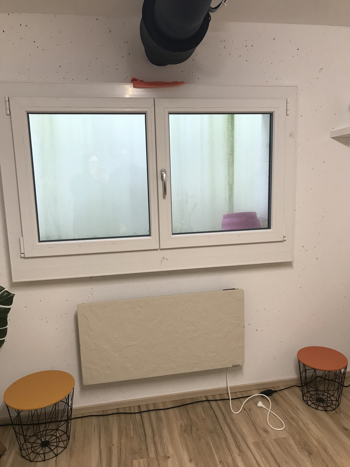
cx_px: 175
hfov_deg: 49.7
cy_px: 234
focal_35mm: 28
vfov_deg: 63.4
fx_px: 377
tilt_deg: -9.1
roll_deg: +0.8
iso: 25
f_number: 1.8
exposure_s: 1/33
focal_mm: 3.99
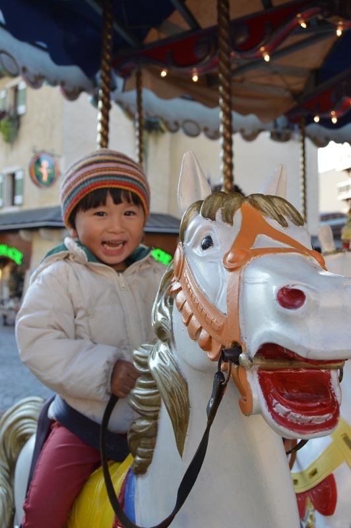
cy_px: 264
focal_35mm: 39
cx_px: 176
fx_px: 571
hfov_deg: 34.2
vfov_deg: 49.6
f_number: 5.6
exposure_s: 1/125
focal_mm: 26
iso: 200
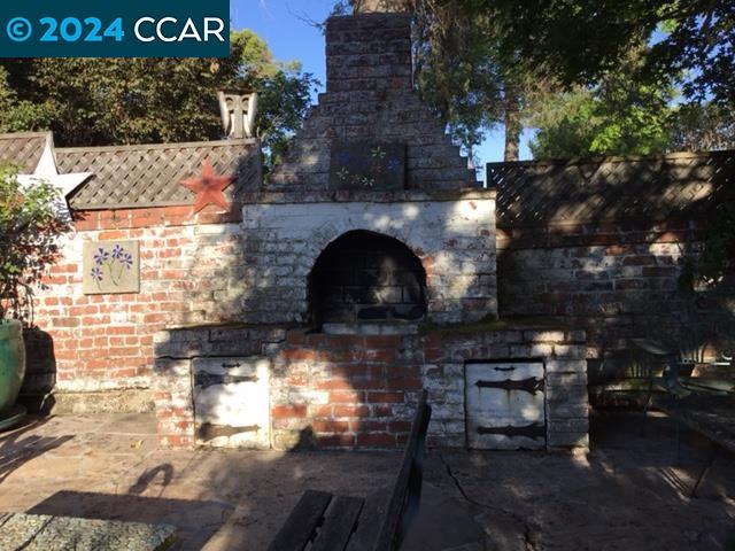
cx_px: 368
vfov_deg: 45.4
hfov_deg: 58.4
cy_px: 276
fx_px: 658
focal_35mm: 31
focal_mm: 3.3
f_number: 2.4
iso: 25
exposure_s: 1/550
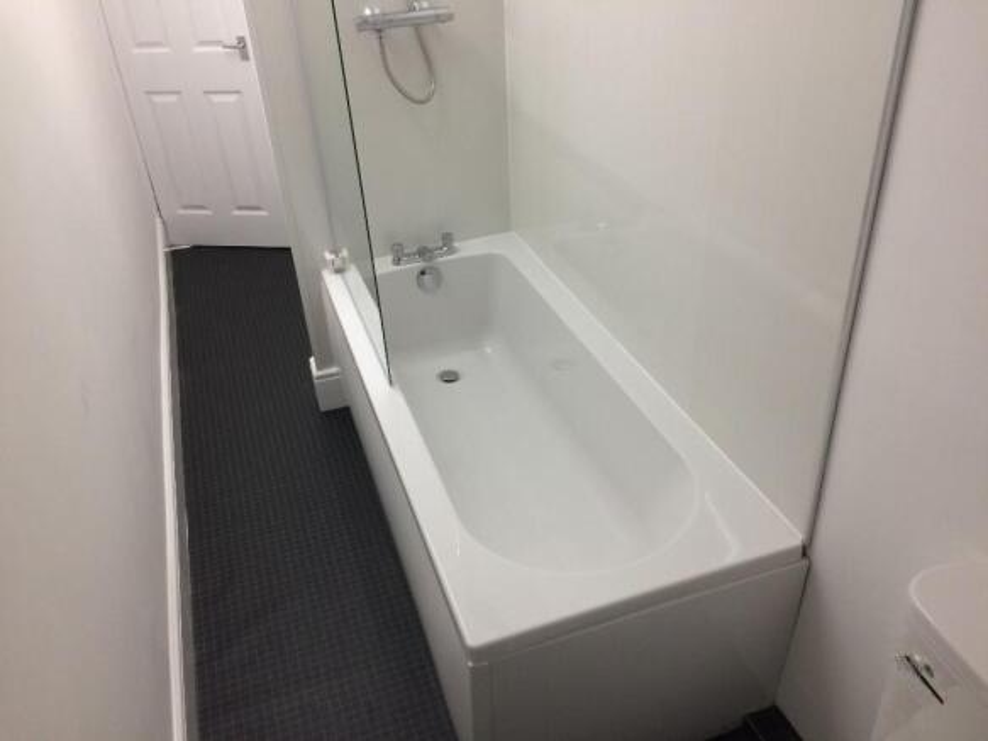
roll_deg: +4.6
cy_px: 370
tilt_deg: -33.7
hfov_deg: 61.7
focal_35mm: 29
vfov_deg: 48.2
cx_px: 494
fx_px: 828
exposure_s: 1/33
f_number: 2.2
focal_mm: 4.15
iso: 64
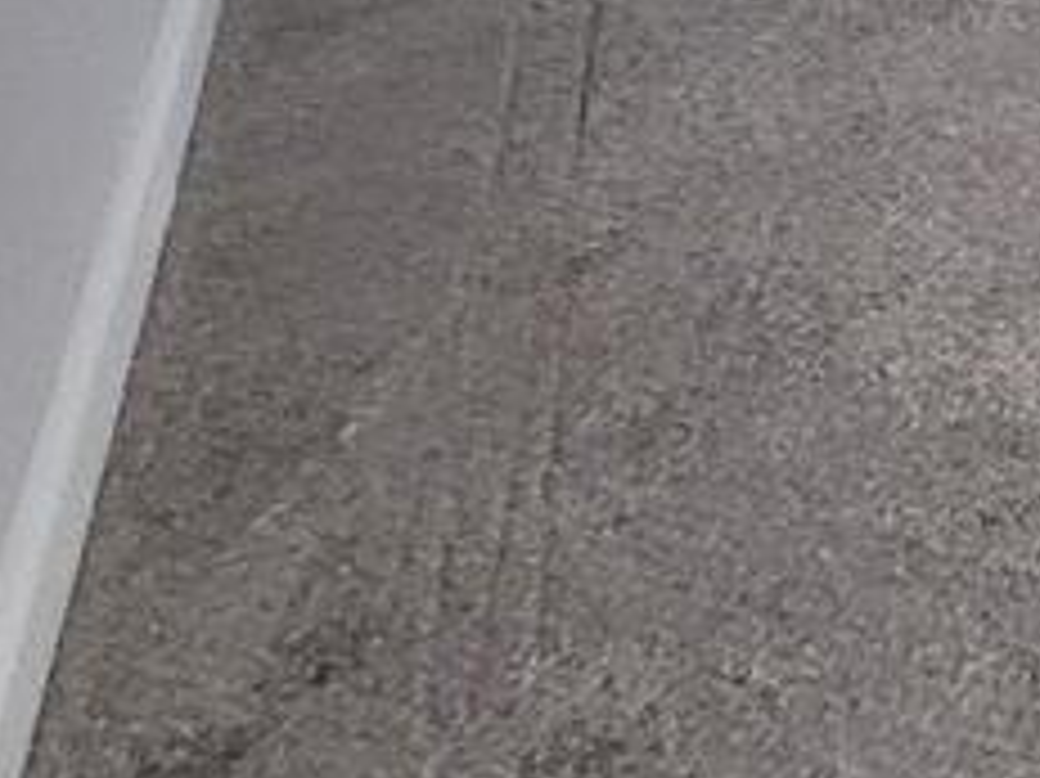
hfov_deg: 12.9
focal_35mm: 81
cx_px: 2841
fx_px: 2432
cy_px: -814
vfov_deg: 14.7
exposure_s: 1/60
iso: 250
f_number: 2.2
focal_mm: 2.2
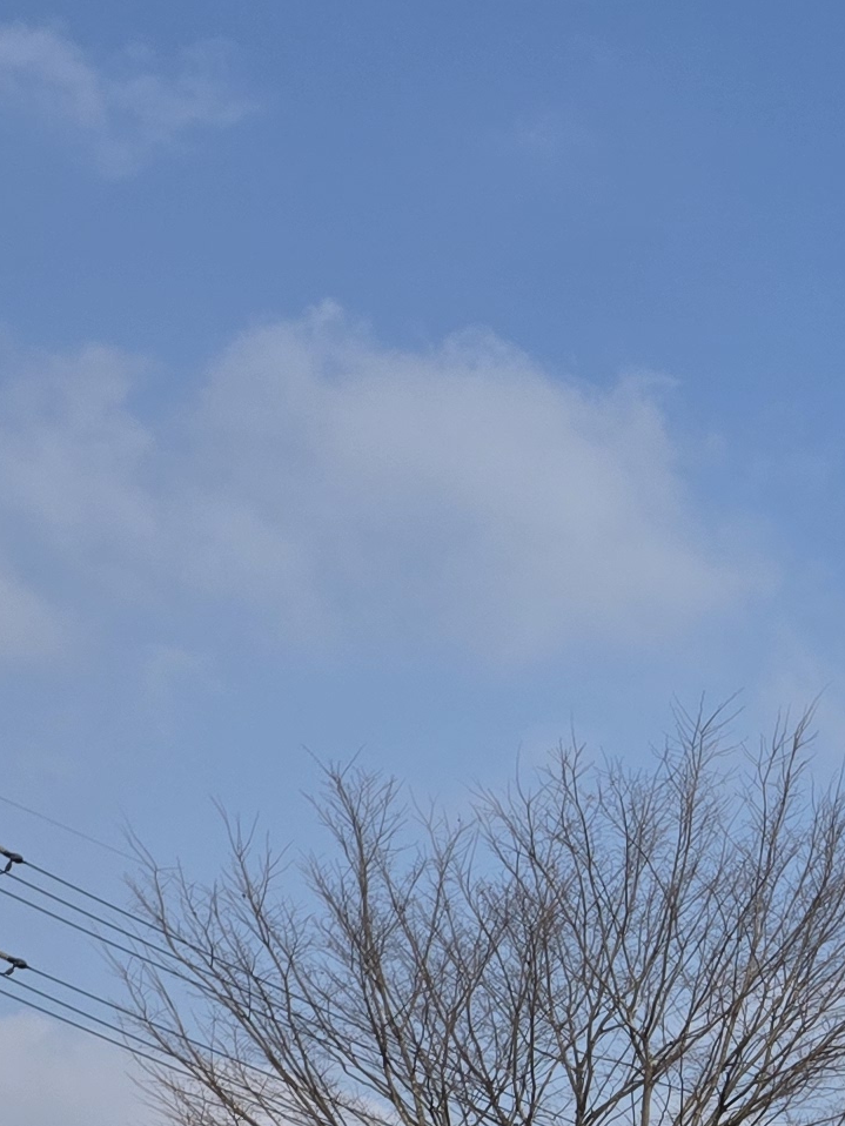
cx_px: 1473
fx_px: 3123
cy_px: 1383
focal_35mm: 96
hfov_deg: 13.9
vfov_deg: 19.2
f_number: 1.7
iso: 80
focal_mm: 6.3
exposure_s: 1/7944
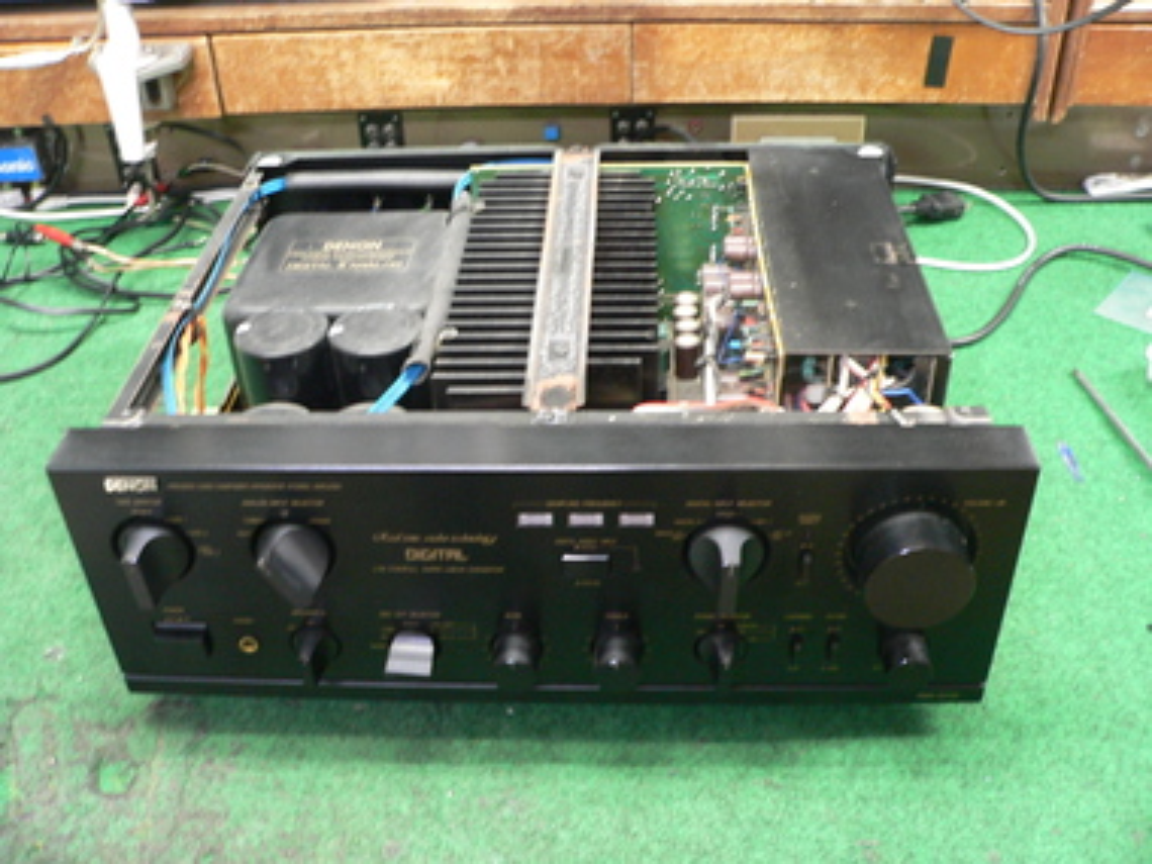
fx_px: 1198
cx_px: 576
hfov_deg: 51.4
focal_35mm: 36
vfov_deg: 39.7
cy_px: 432
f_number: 2.8
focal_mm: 6
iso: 200
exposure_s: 1/5
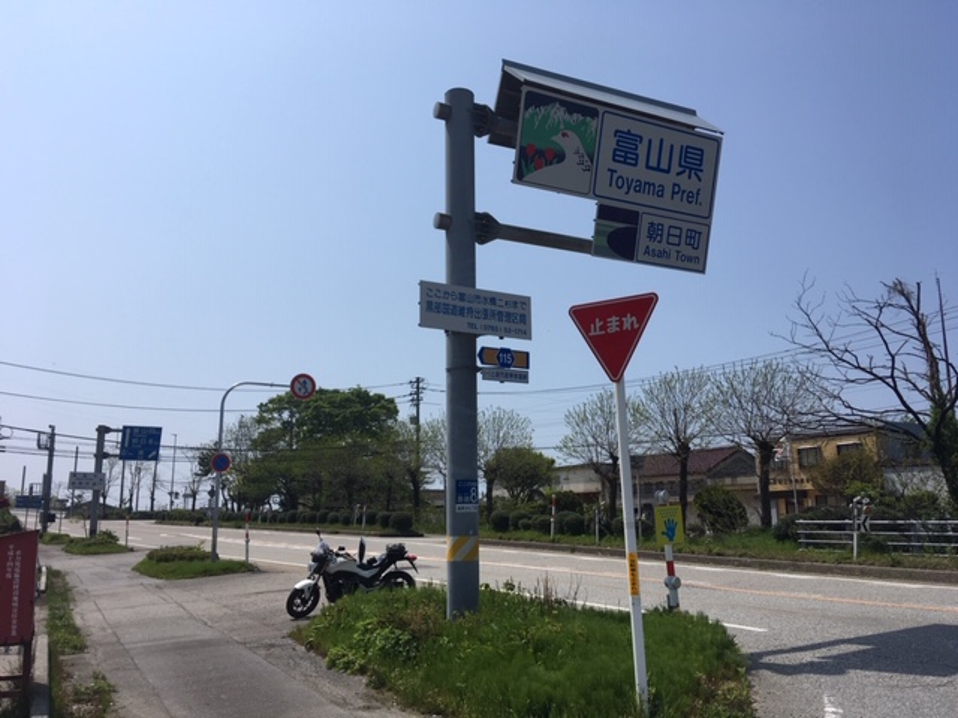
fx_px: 803
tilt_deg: +10.9
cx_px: 479
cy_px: 359
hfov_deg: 61.7
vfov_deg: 48.2
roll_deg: +1.6
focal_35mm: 29
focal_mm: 4.15
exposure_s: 1/2747
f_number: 2.2
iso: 25
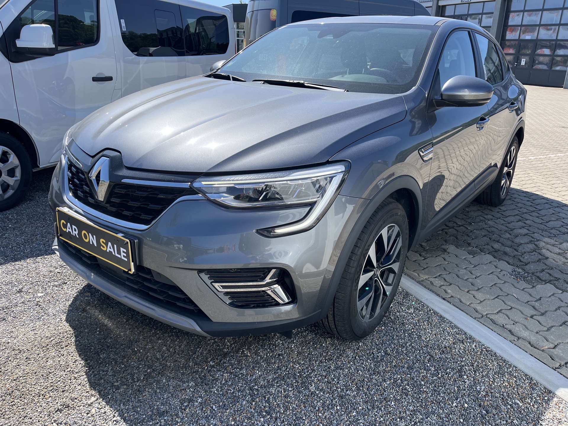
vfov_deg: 53.1
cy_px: 213
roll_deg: -1.4
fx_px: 427
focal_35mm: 26
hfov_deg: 67.3
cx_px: 284
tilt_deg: -20.1
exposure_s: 1/2179
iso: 50
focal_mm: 5.1
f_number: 1.6
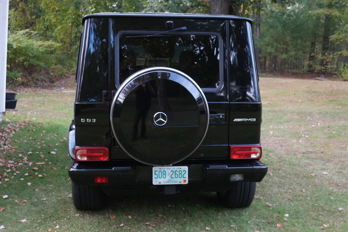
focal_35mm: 45
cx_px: 174
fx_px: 435
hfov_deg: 43.6
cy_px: 116
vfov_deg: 29.9
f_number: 8
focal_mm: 30
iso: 5000
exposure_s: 1/125
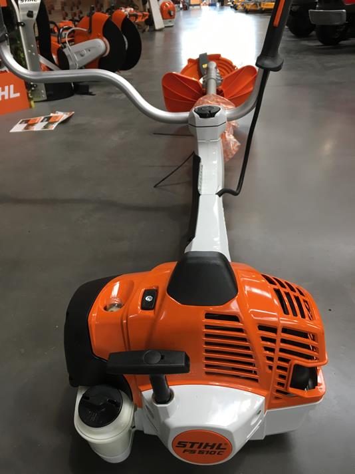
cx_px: 178
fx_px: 397
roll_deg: +5.4
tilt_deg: -29.0
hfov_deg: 48.2
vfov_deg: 61.7
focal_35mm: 29
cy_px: 237
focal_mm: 4.15
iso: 40
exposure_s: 1/33
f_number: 2.2
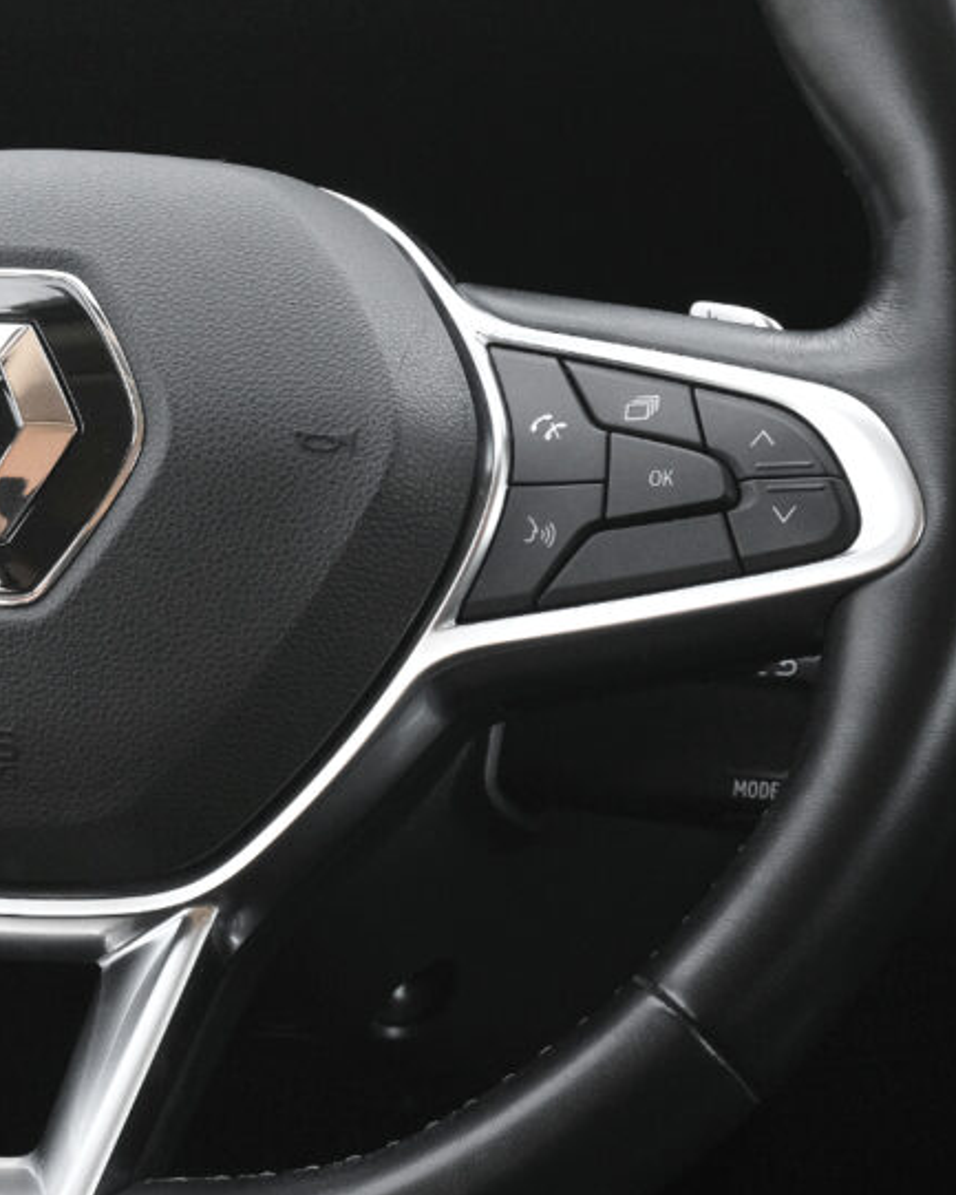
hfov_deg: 12.8
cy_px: 454
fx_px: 4208
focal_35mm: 119
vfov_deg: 16.1
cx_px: -42
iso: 2000
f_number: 8
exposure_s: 1/320
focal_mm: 44.5
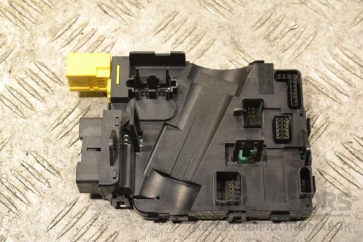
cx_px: 182
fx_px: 756
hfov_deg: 27.0
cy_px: 121
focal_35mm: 75
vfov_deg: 18.2
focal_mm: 50
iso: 3200
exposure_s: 1/320
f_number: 9
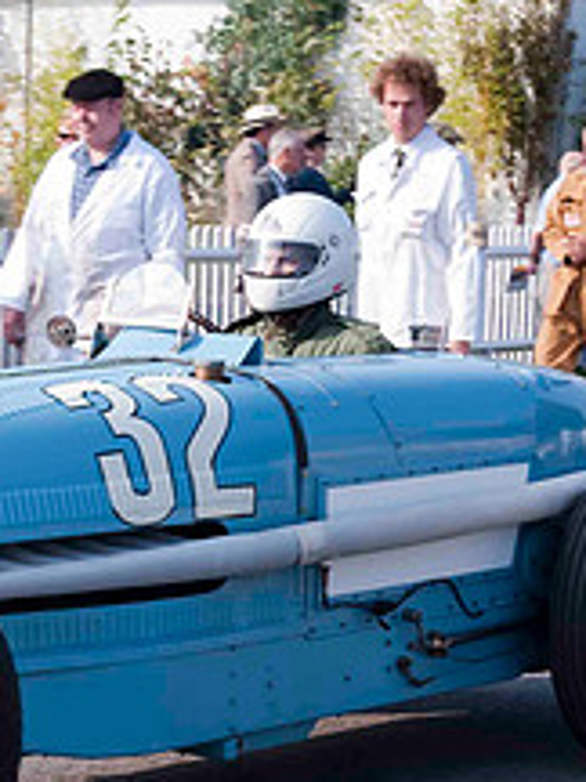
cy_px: 510
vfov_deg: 14.7
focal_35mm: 134
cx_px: 0
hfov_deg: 11.0
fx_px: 3025
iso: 500
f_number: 9
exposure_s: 1/320
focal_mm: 52
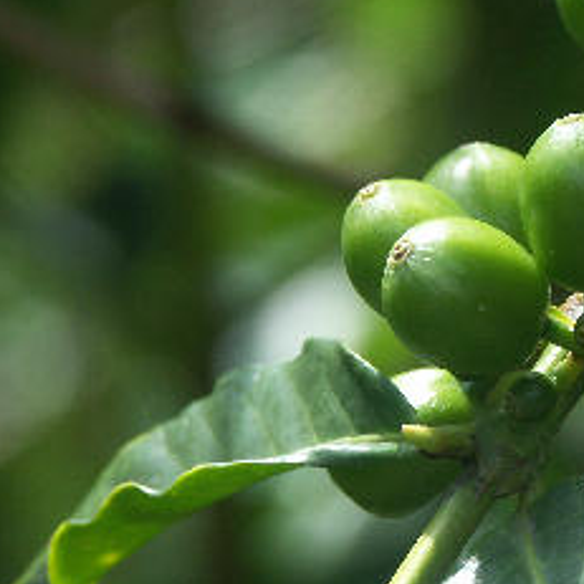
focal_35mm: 406
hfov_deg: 4.3
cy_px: 250
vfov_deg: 4.3
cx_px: 522
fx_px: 7749
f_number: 5
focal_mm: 50.48
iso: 100
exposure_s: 1/250
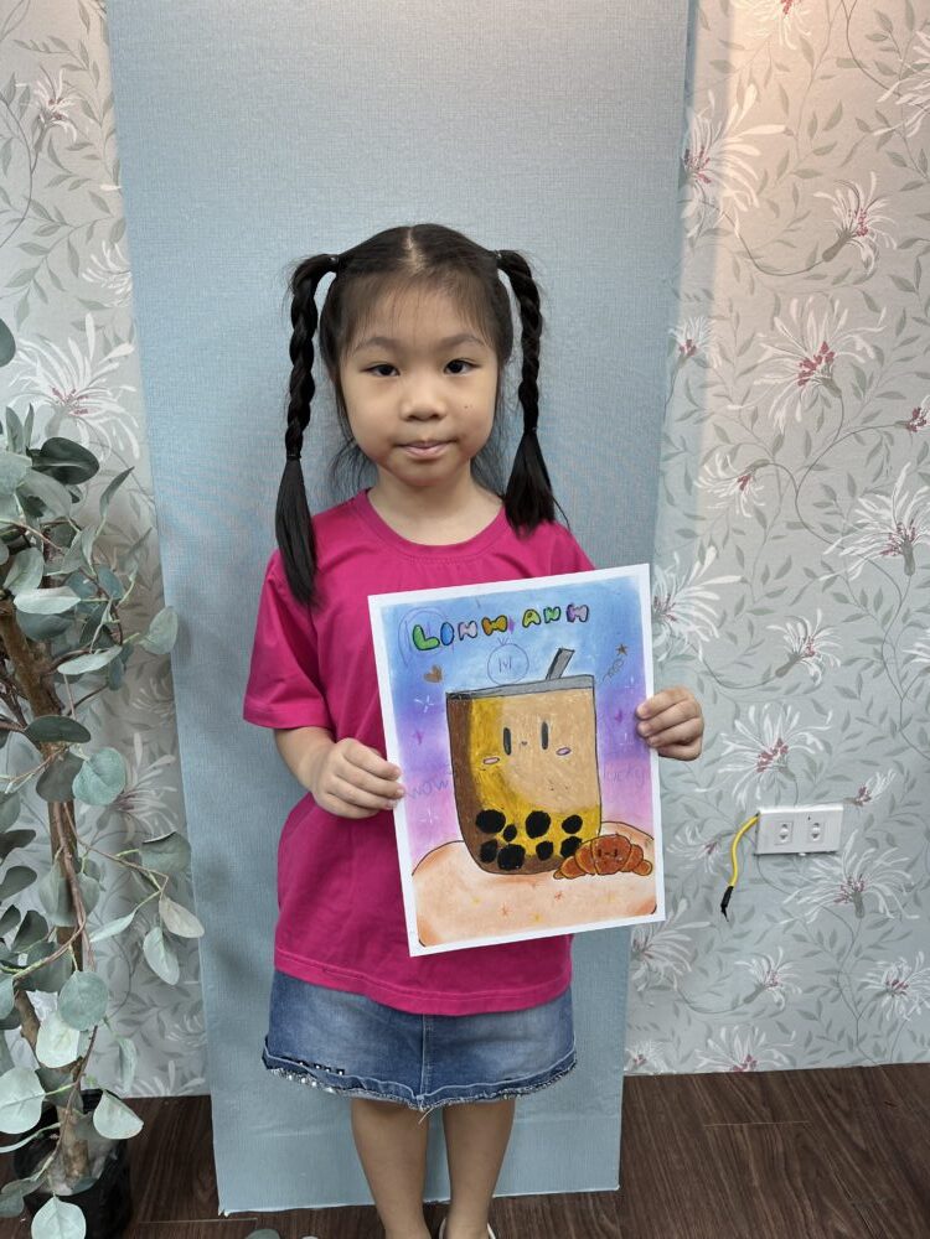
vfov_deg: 67.3
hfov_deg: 53.1
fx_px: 931
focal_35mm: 26
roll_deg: +0.4
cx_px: 465
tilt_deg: -17.8
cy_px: 620
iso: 40
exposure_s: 1/100
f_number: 1.6
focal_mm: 5.1
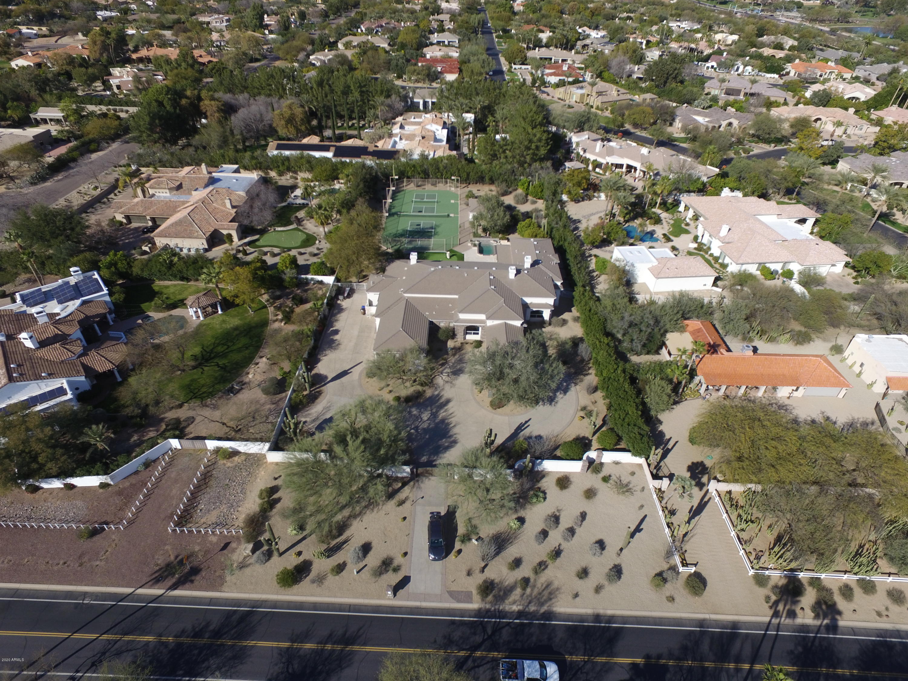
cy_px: 340
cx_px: 454
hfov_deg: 81.7
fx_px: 525
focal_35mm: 20
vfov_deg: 66.0
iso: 100
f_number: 2.8
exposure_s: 1/1199
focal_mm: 3.61
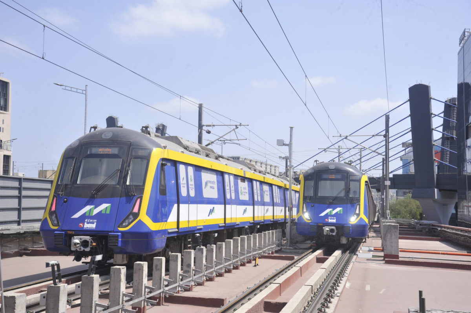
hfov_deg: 42.8
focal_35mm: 46
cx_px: 236
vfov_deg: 29.2
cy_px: 156
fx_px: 601
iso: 1000
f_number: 10
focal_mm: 46
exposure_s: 1/1600
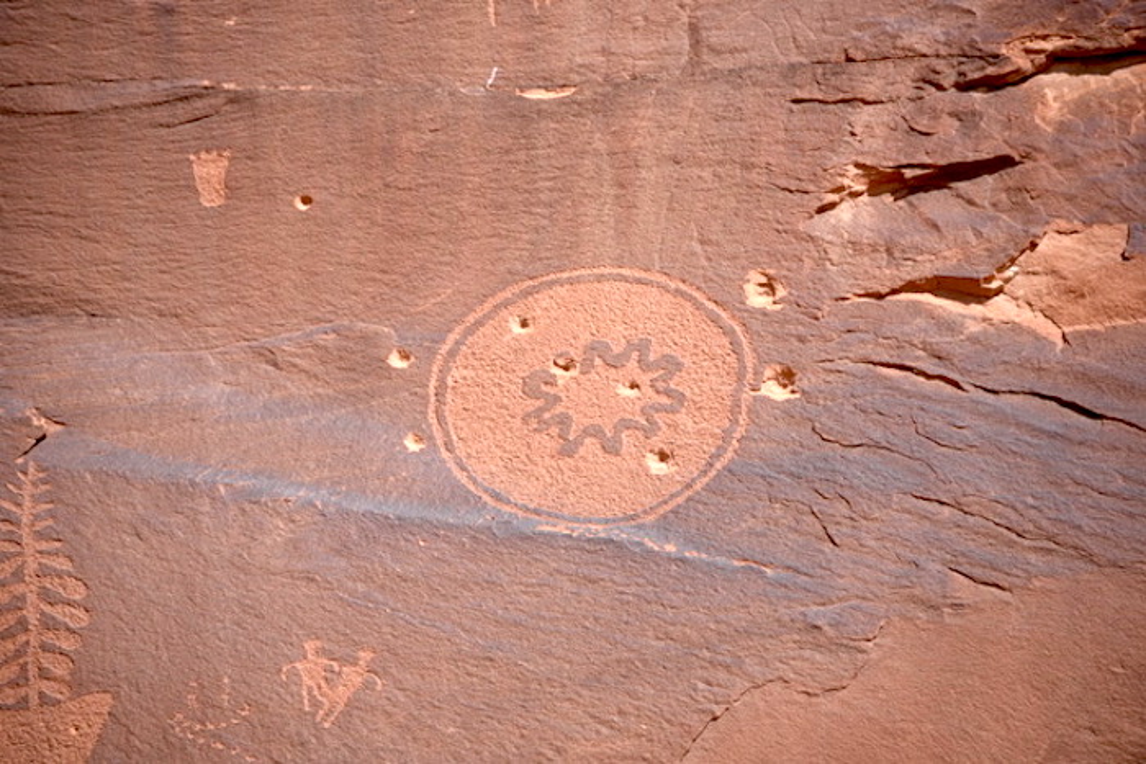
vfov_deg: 6.5
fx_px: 6686
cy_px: 382
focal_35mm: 210
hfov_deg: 9.8
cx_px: 573
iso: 100
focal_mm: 210
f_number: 5.6
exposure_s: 1/500
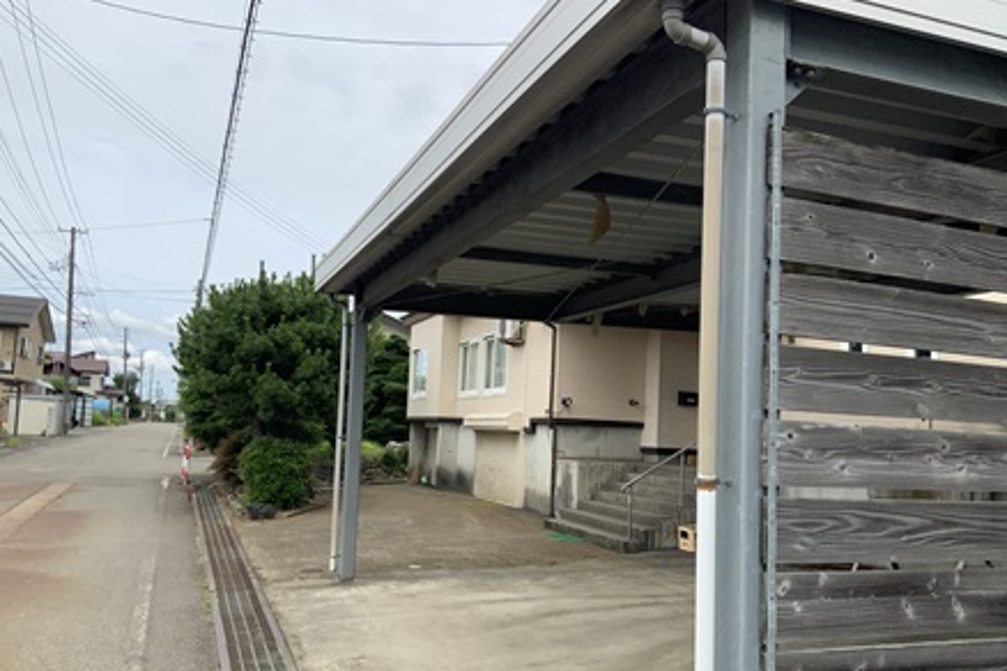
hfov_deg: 60.3
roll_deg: -2.7
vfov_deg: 42.3
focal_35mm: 31
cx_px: 506
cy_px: 365
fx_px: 867
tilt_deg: +2.7
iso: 16
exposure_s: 1/1675
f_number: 1.8
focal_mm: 3
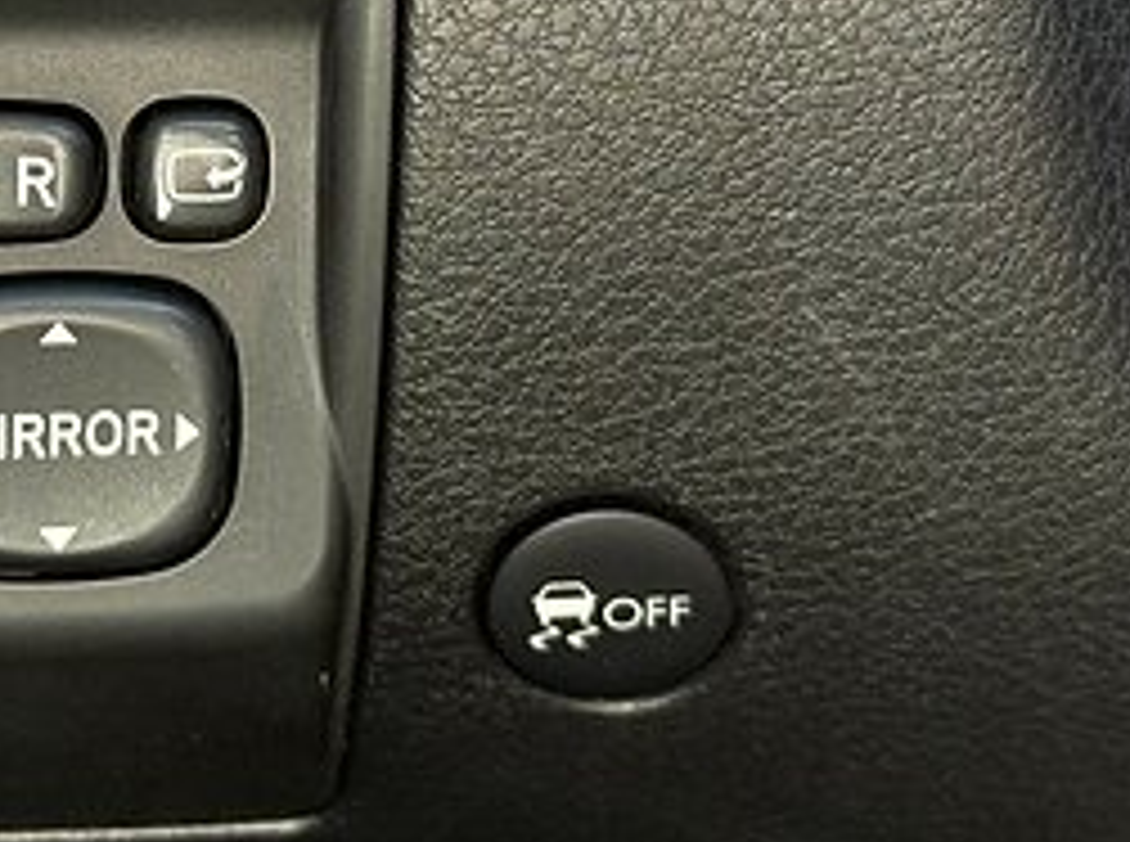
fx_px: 3419
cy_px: 36
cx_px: 288
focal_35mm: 105
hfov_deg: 18.6
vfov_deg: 13.9
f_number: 1.78
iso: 160
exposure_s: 1/93
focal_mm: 6.76
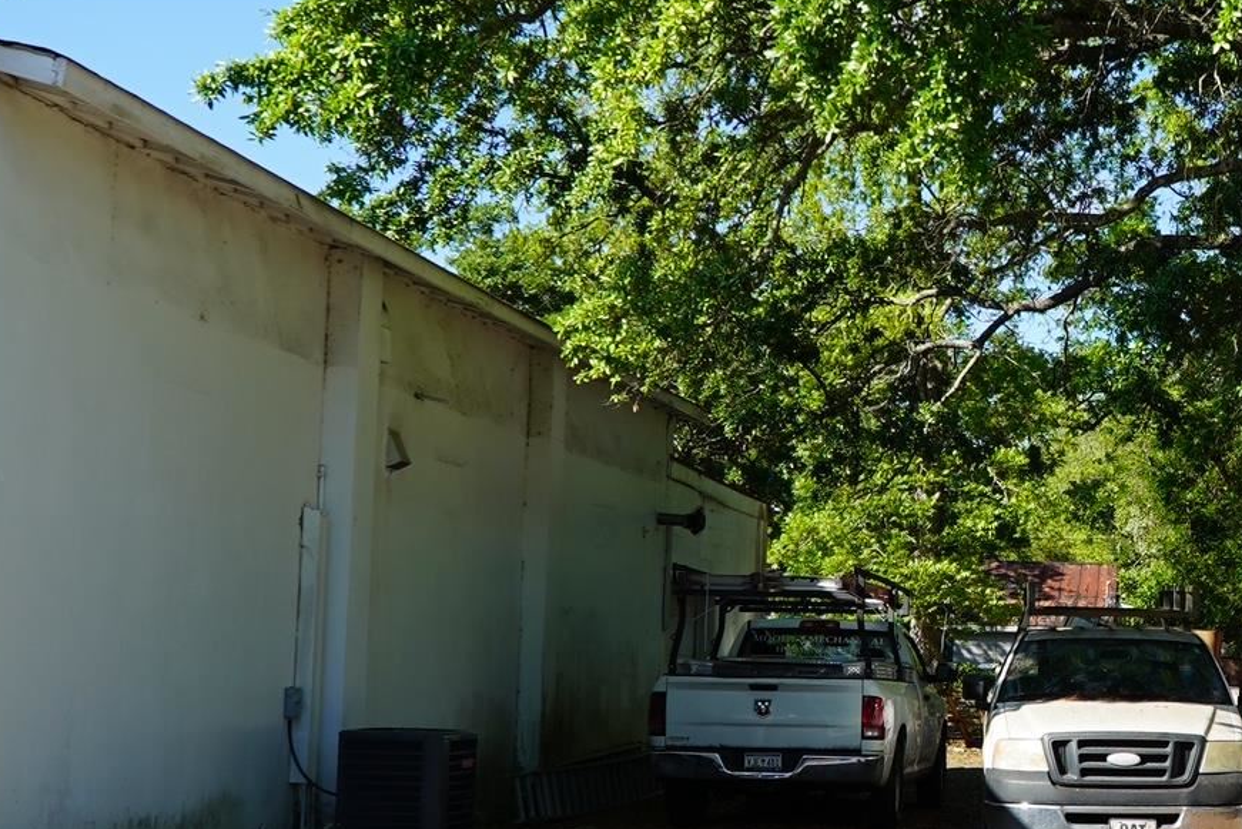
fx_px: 2105
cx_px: 1179
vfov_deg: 22.2
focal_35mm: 61
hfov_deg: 31.0
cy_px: 549
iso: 100
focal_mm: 18
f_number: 5
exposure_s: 1/320
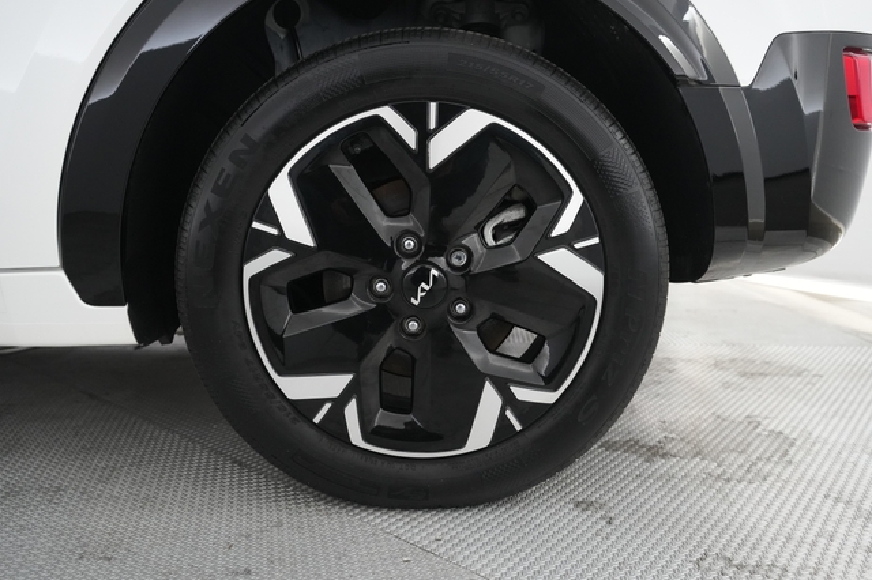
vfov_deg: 46.4
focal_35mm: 28
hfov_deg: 65.5
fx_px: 678
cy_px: 290
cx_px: 436
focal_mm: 28
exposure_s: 1/160
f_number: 4
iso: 4000
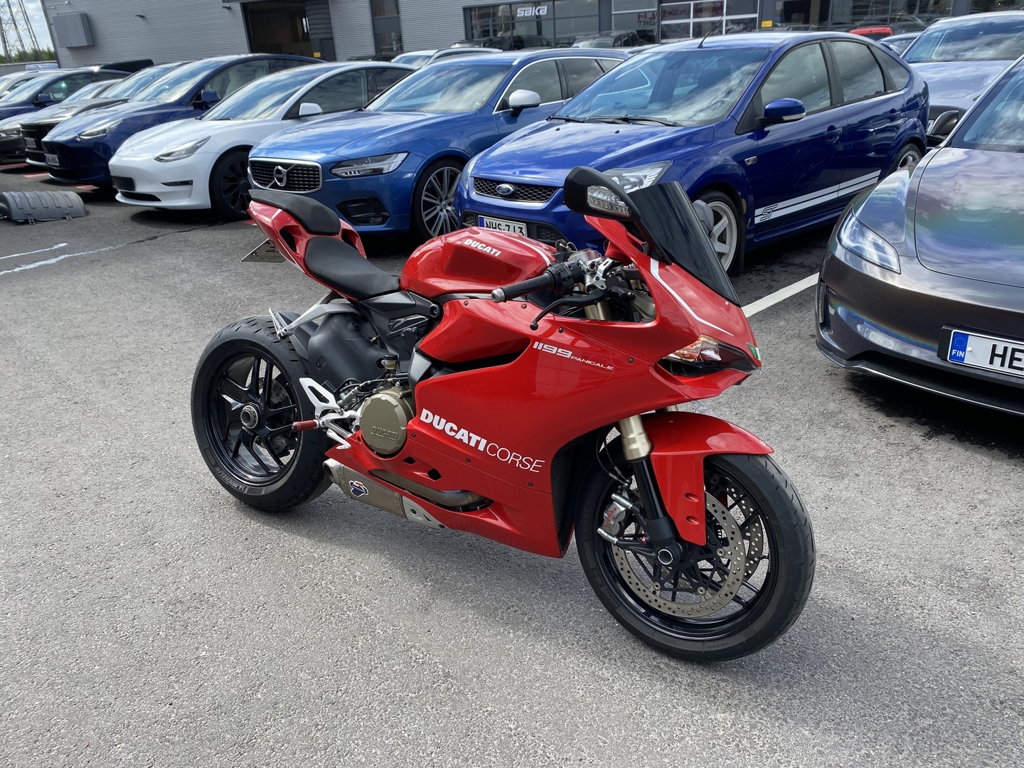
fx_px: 769
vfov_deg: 53.1
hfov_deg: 67.3
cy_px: 384
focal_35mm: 26
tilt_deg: -24.7
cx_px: 512
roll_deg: +4.6
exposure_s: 1/1053
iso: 32
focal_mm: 4.25
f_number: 1.8
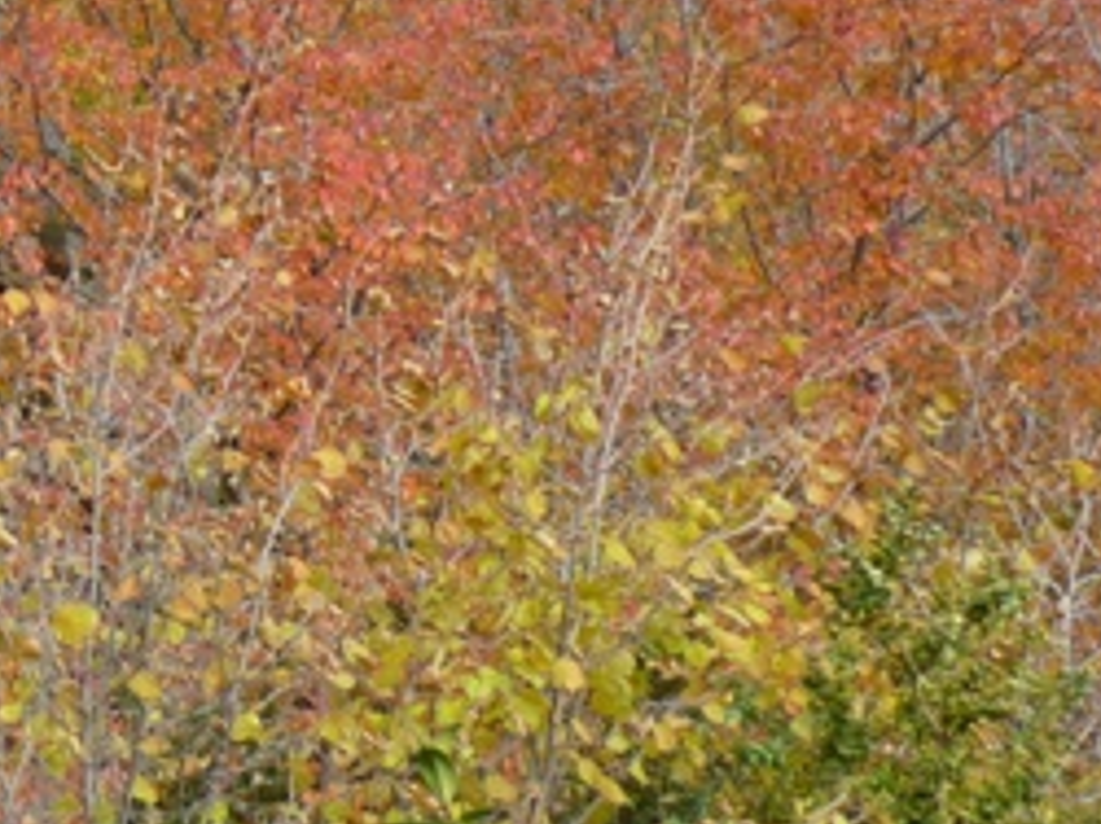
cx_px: -636
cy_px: -127
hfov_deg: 19.3
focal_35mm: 86
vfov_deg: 16.5
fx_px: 2734
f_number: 4.5
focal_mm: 4.8
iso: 100
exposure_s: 1/200
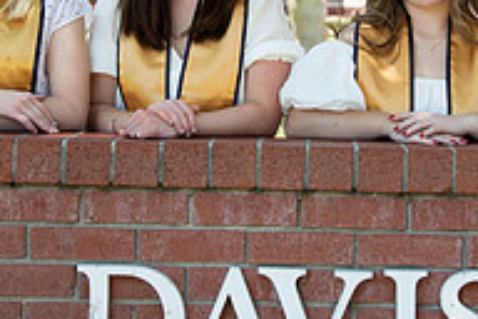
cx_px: 306
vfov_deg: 9.4
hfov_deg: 14.1
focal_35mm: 145
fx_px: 1925
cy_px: 24
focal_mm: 48
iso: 640
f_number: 4.2
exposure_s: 1/500
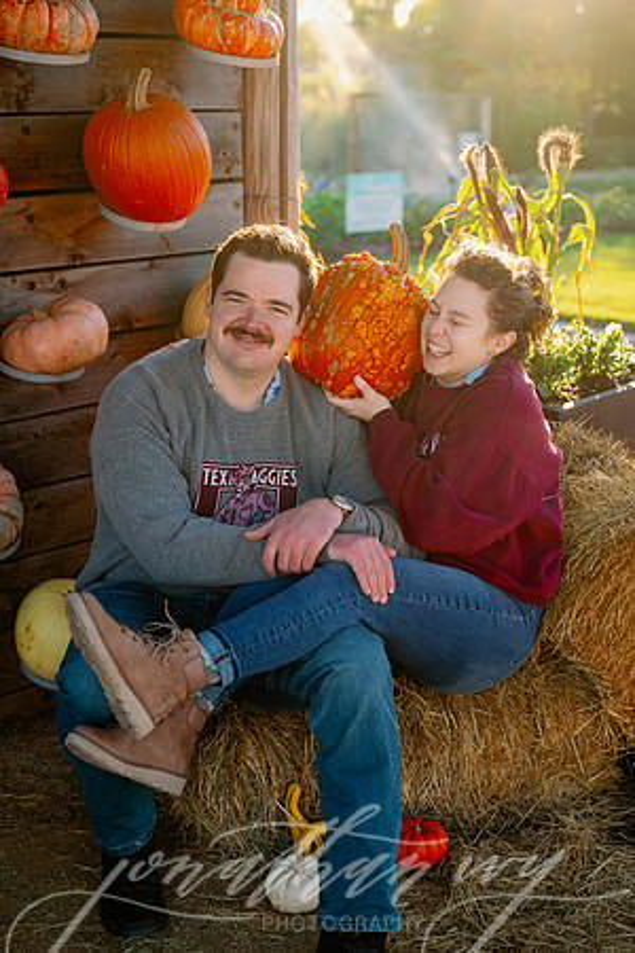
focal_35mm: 50
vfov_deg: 39.6
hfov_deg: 27.0
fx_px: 1323
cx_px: 318
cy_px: 476
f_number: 3.2
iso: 250
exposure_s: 1/500
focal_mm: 50
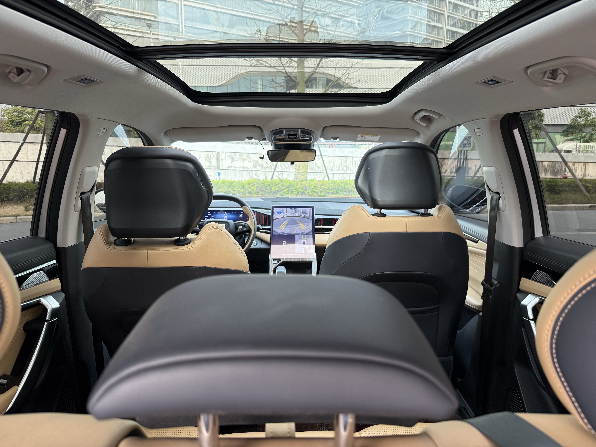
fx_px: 413
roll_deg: -0.4
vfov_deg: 56.8
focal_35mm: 24
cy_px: 224
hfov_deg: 71.6
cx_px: 298
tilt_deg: -10.5
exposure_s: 1/218
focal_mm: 6.76
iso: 200
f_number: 1.78
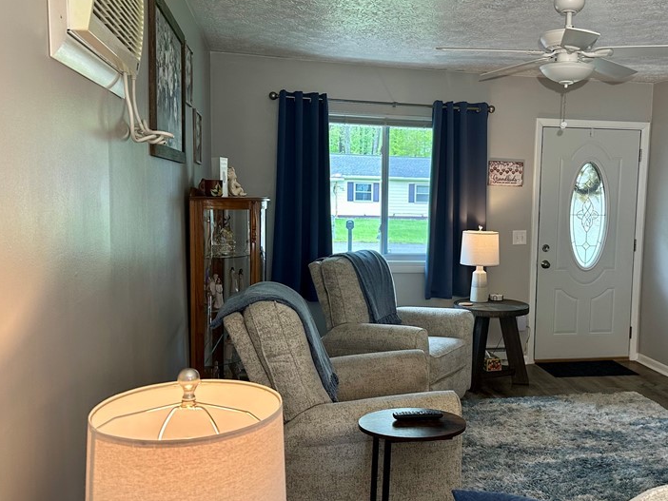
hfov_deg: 51.8
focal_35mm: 35
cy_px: 252
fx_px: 676
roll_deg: -1.3
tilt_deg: -5.3
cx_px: 432
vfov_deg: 40.7
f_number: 1.78
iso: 160
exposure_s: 1/60
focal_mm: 6.86
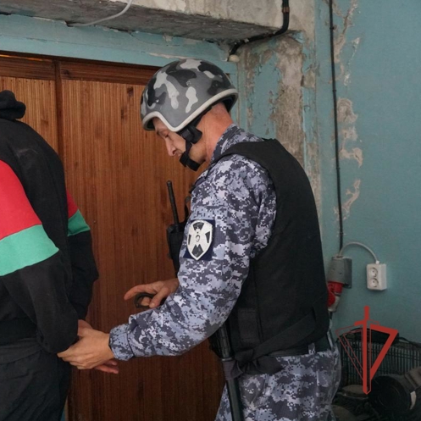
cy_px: 211
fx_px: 688
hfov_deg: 33.4
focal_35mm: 50
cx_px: 107
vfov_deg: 34.0
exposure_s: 1/100
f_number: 4
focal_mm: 26
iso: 6400
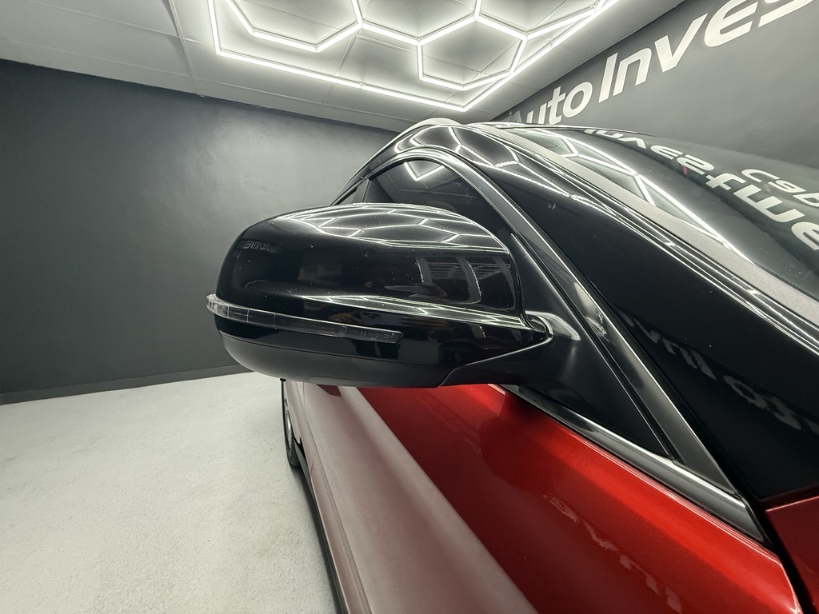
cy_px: 307
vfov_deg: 85.7
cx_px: 410
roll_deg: +0.5
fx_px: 331
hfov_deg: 102.1
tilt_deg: -6.6
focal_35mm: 14
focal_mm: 2.22
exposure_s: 1/100
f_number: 2.2
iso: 500
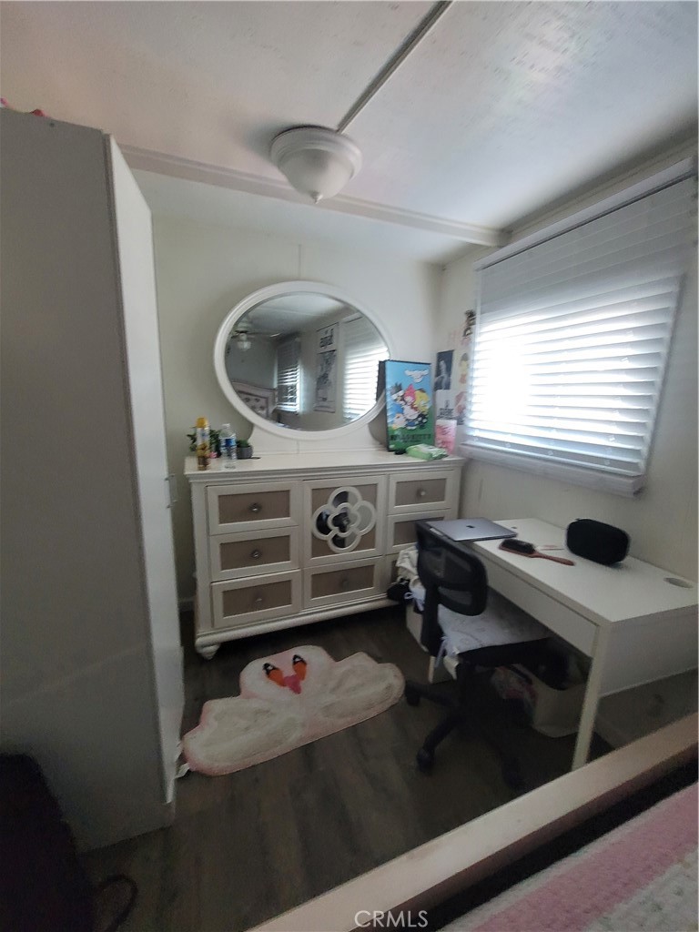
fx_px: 350
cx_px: 350
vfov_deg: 106.2
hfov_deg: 89.9
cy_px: 466
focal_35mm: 13
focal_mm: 2.2
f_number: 2.2
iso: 320
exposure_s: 1/40
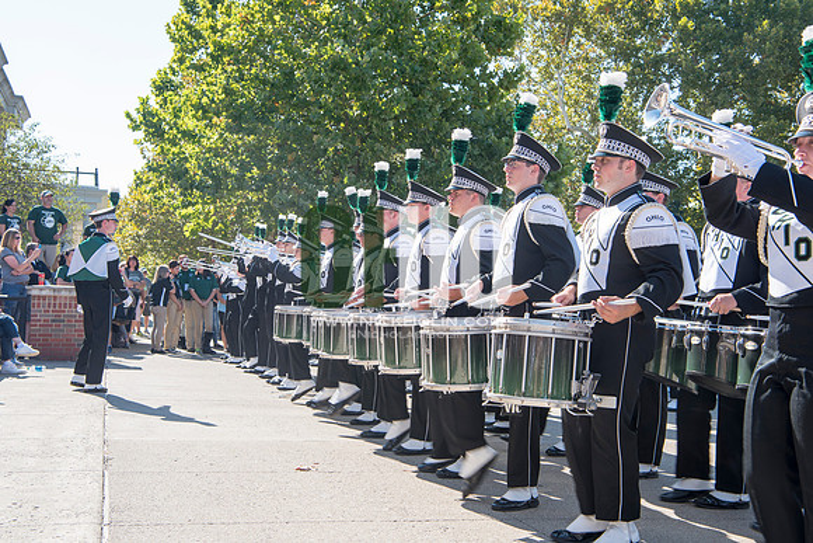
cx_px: 406
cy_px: 272
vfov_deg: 30.5
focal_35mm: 44
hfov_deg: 44.5
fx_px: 994
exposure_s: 1/125
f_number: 9
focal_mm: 44
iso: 125
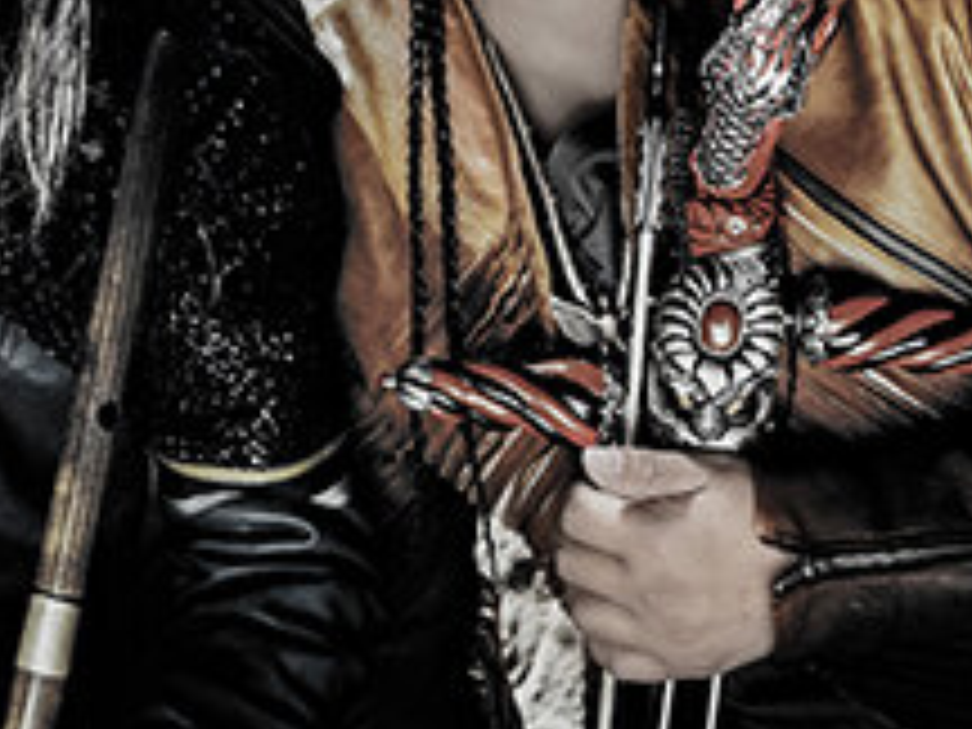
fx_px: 2696
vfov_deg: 14.9
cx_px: 216
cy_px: -160
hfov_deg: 20.2
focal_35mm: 96
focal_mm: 36
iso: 1600
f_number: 4
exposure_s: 1/2500
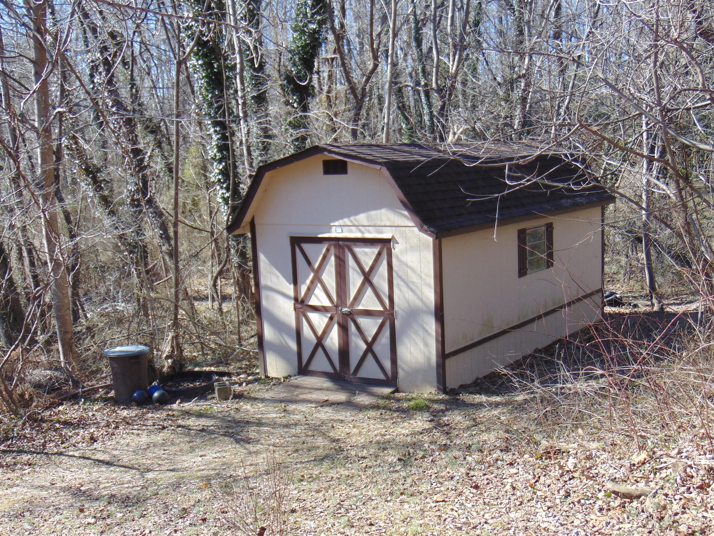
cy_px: 299
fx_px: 928
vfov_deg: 32.2
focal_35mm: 45
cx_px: 379
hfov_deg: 42.1
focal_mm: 6.9
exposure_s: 1/320
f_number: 3.3
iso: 80
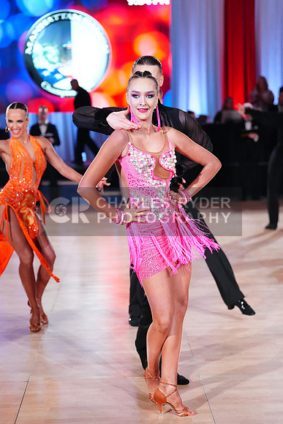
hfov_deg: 18.0
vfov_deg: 26.6
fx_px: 896
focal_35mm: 76
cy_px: 212
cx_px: 142
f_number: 2.8
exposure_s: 1/500
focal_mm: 76
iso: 3200
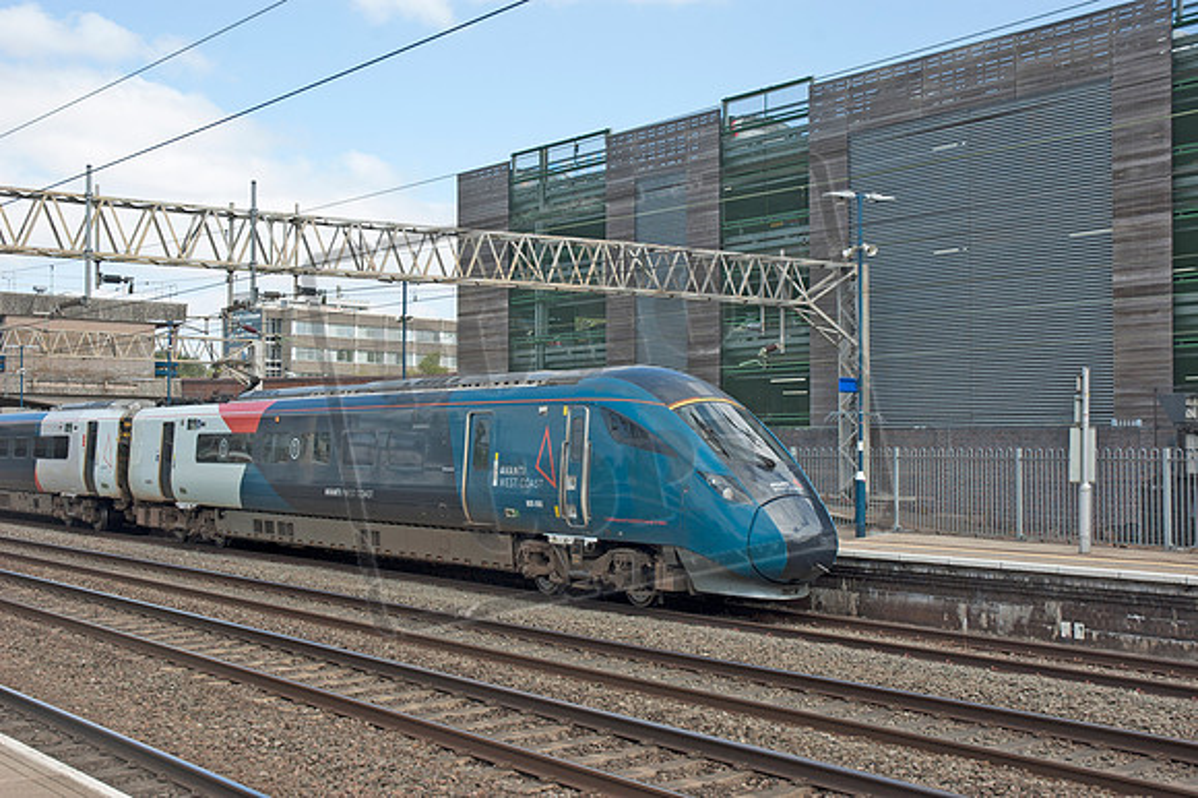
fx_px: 1546
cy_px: 399
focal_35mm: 46
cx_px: 599
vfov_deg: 28.9
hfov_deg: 42.3
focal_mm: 31
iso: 200
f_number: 7.1
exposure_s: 1/200
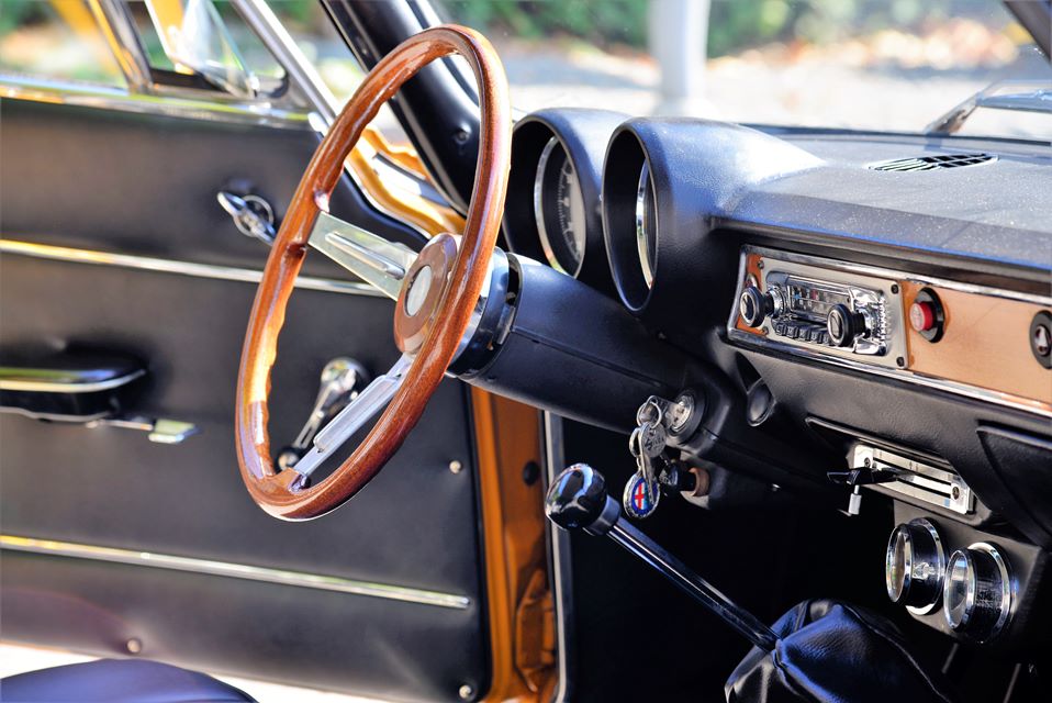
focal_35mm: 120
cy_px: 352
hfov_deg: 17.1
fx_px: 3509
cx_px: 526
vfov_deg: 11.4
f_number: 5.6
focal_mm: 120
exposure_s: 1/100
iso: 200
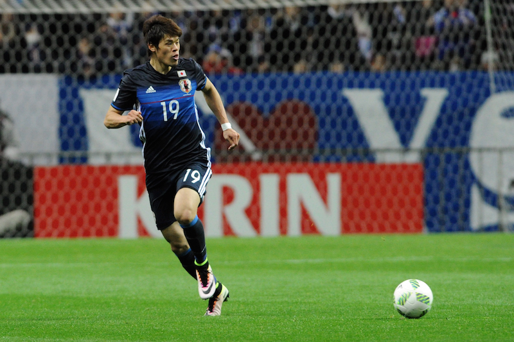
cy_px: 171
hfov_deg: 4.9
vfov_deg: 3.3
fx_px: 5995
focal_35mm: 420
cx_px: 257
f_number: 4
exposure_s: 1/800
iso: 5000
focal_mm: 420
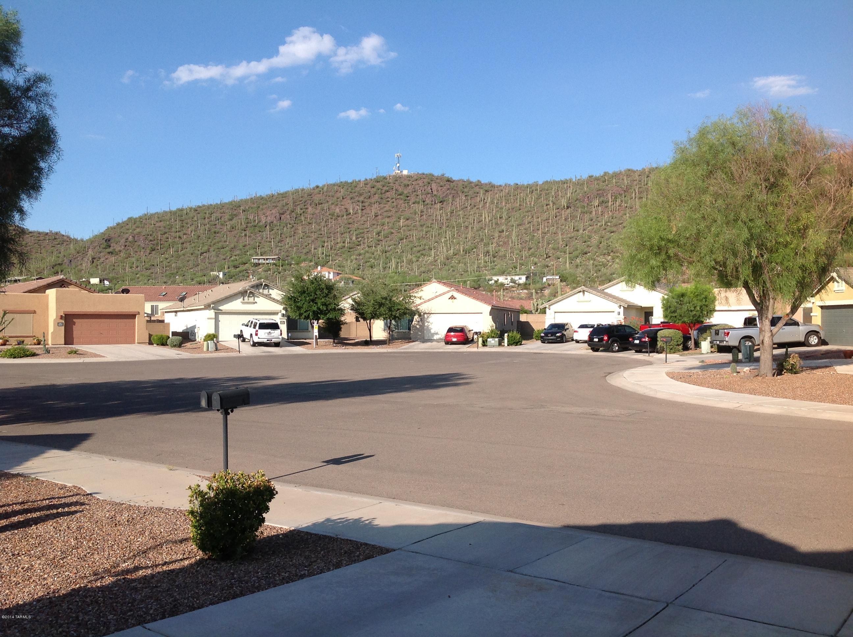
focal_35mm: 35
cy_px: 318
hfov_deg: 52.7
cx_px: 426
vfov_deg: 40.6
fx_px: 861
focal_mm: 4.28
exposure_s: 1/1592
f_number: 2.4
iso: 50
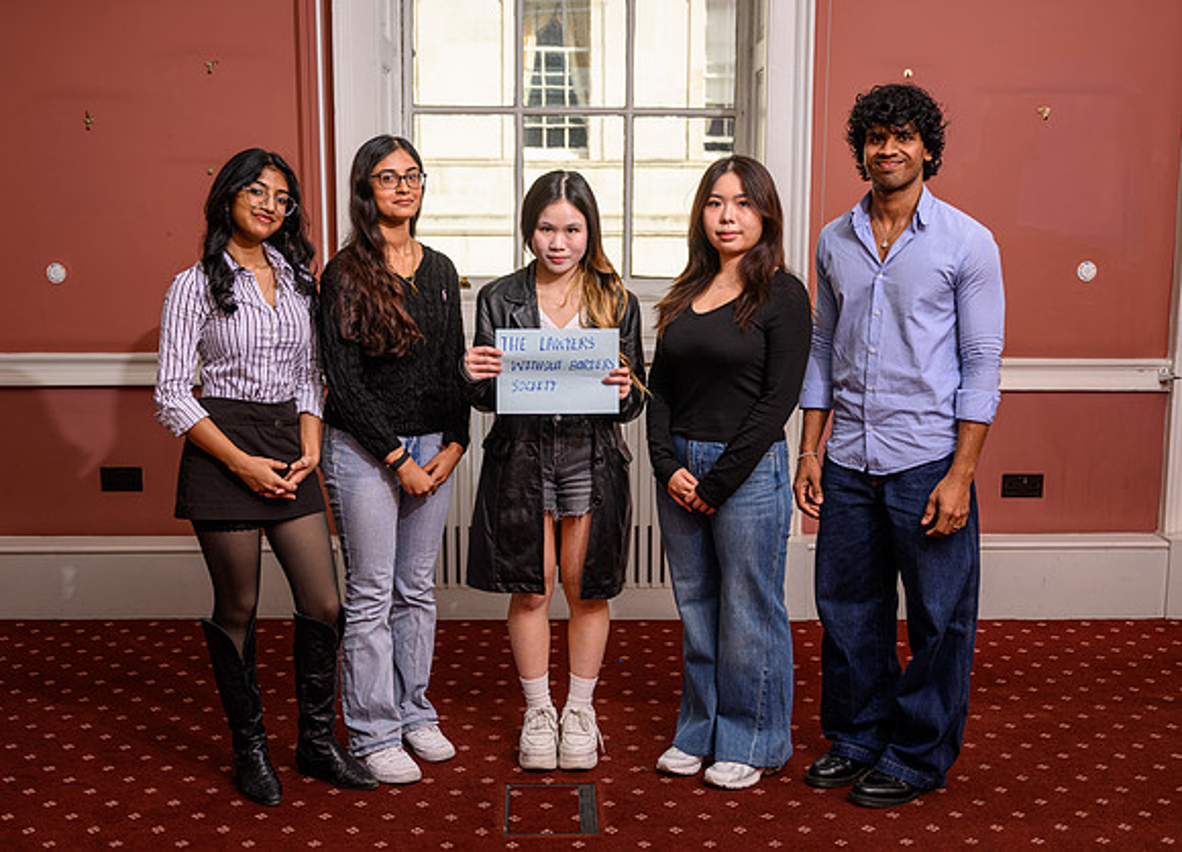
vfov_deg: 31.7
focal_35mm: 45
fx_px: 1501
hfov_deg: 43.0
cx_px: 591
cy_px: 426
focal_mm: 41
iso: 64
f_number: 4
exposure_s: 1/200
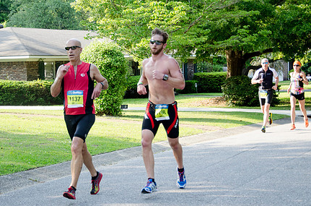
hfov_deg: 20.2
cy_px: 126
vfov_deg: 13.5
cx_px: 129
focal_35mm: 101
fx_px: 870
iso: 800
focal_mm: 50
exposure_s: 1/640
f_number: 5
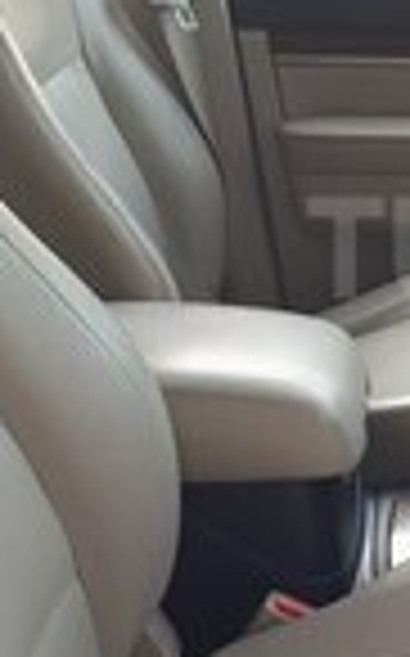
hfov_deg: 12.6
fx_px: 1738
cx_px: 653
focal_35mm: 97
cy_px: 248
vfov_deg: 21.4
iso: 40
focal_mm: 3.6
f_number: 1.9
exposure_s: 1/50
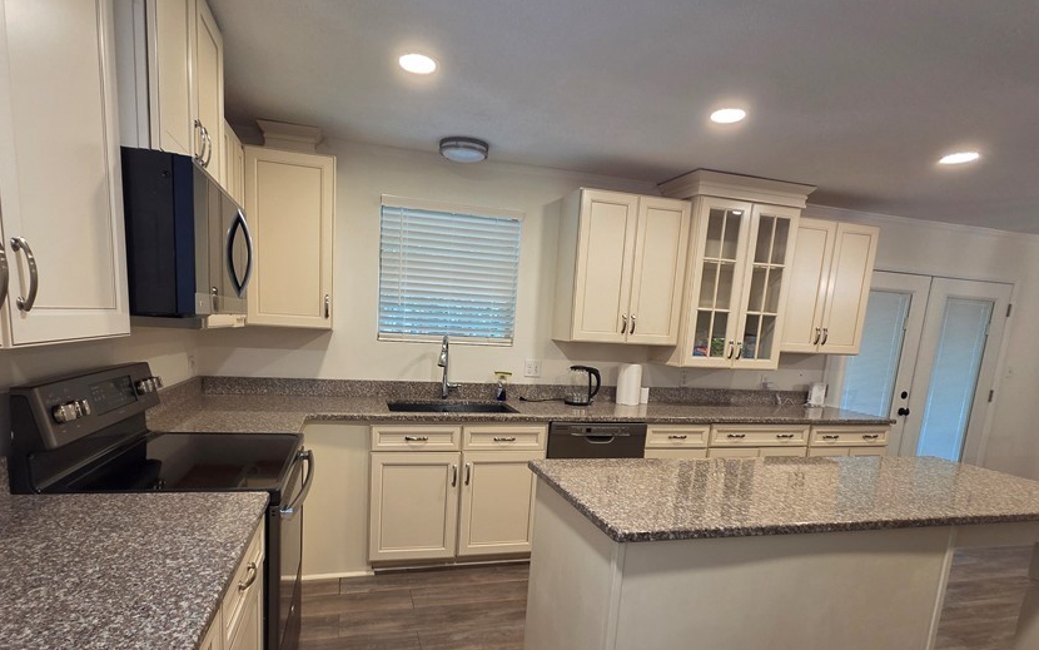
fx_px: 481
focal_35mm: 17
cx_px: 488
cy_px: 396
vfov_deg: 67.2
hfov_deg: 94.2
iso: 320
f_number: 2.2
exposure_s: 1/60
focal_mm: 2.2
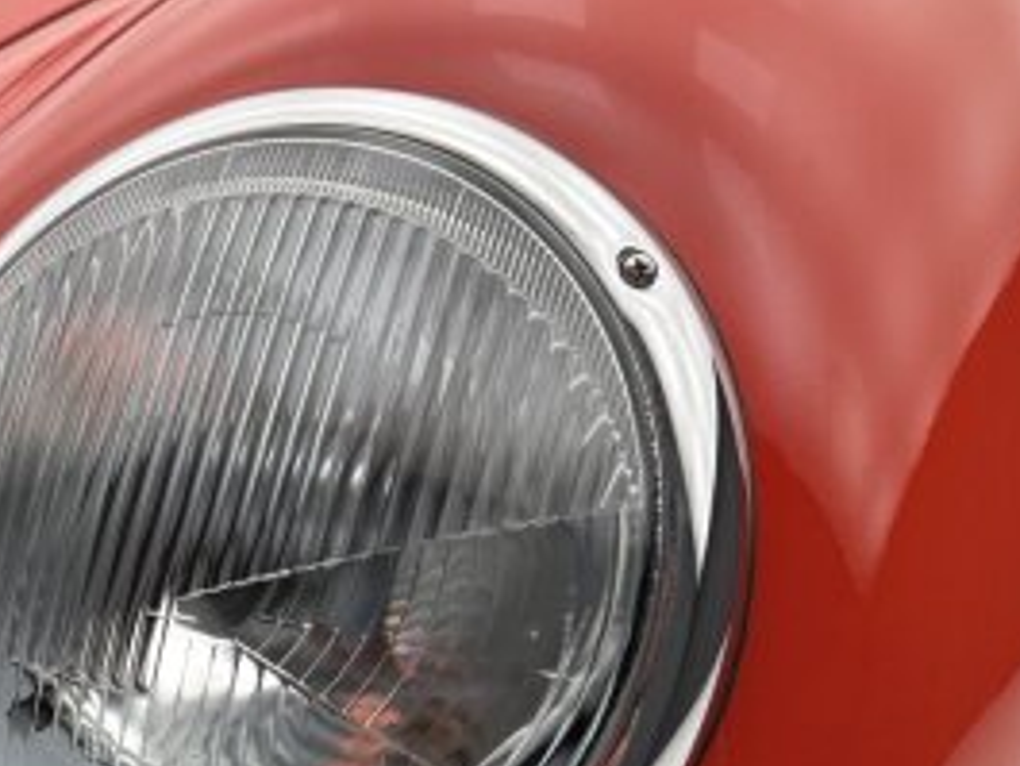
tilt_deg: -24.7
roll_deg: -0.7
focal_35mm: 58
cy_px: 785
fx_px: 1710
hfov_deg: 29.0
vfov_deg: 24.0
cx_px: -185
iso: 200
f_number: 1.78
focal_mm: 6.76
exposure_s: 1/99
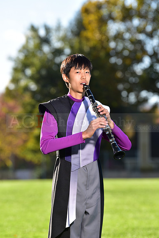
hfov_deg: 6.9
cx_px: 80
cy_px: 119
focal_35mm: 200
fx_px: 1324
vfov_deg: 10.3
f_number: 5
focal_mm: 200
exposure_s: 1/250
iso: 80
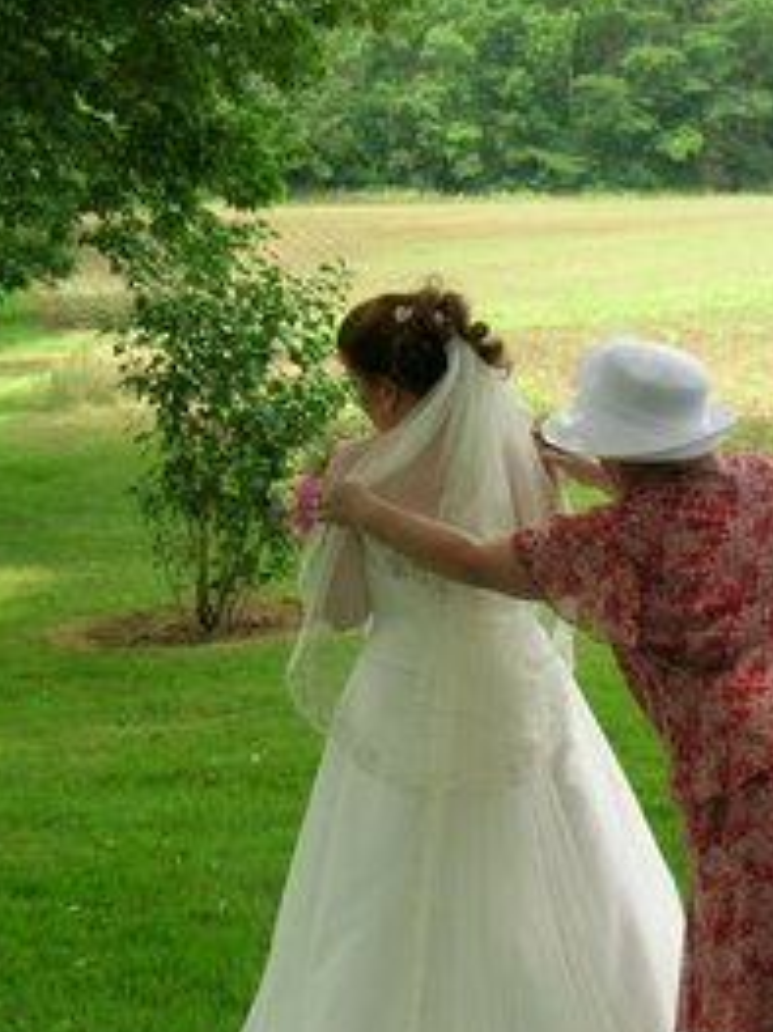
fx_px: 5036
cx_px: 553
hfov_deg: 8.8
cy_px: 738
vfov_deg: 11.7
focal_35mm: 169
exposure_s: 1/103
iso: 50
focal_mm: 11.1
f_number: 4.9
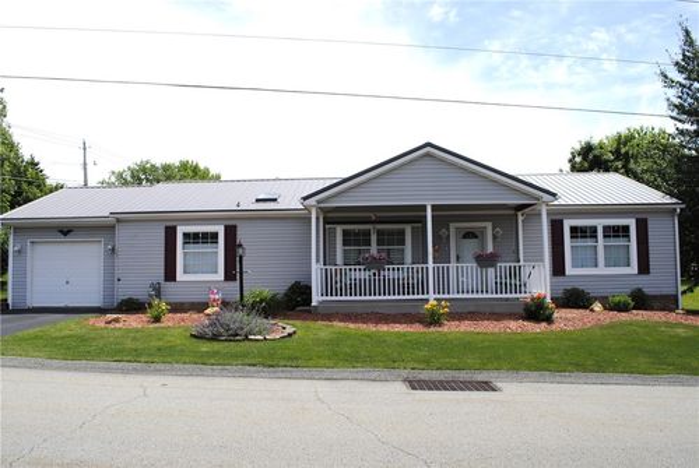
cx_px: 350
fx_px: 525
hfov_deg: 67.3
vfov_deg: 48.1
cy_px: 234
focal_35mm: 27
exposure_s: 1/320
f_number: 8
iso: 100
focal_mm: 18
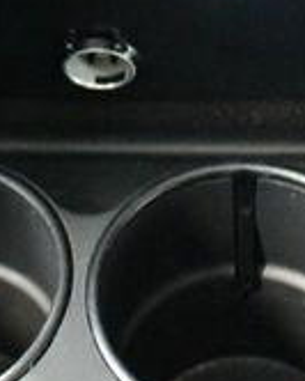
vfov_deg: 14.5
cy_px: -14
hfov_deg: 11.9
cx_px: 101
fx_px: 1466
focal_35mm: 130
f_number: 3.5
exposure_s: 1/8
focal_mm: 18
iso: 12800
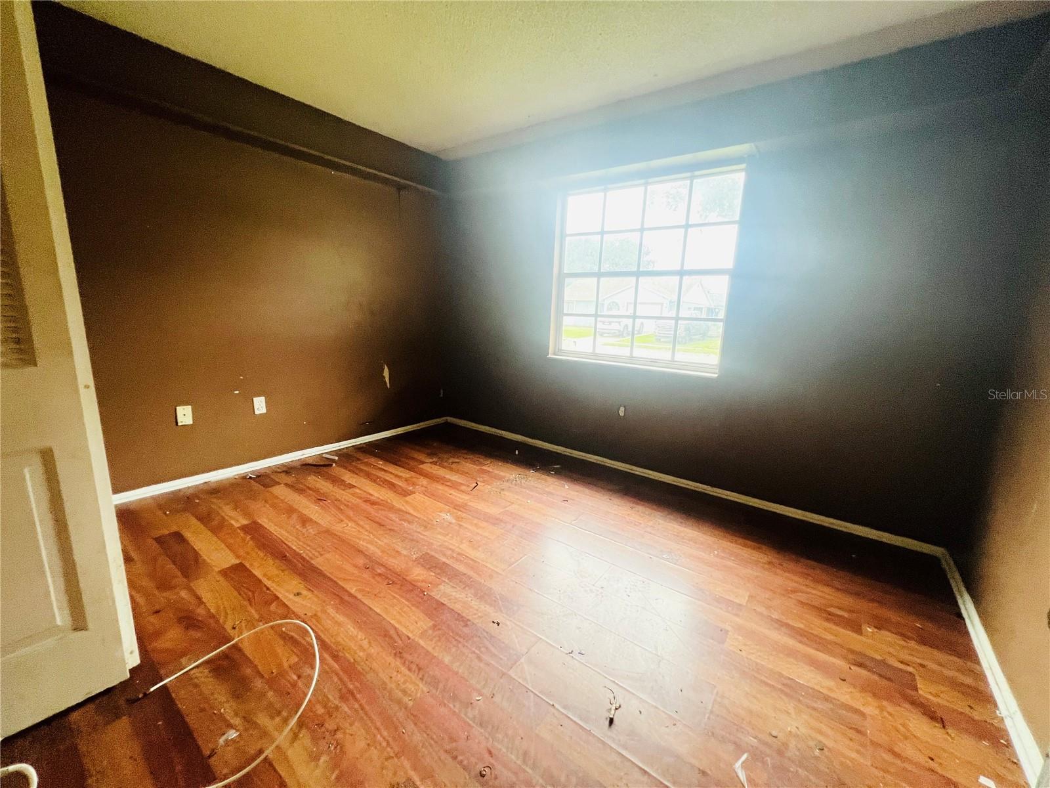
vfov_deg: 89.9
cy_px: 394
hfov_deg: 106.2
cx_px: 525
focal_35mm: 13
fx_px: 394
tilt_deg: -10.8
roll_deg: -1.4
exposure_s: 1/60
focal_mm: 1.57
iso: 250
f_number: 1.8
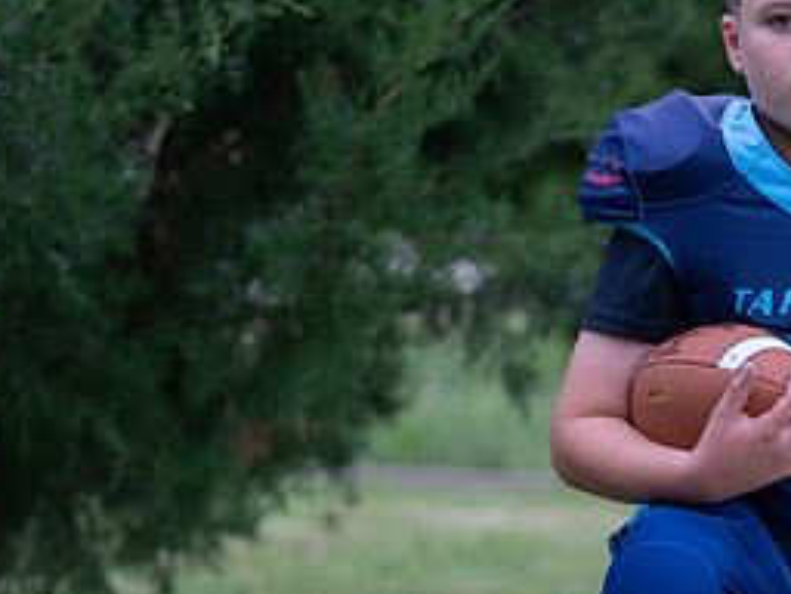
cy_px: 401
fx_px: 5210
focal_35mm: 228
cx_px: 852
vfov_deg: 6.5
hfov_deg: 8.6
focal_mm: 85
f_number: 2.8
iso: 640
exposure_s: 1/320
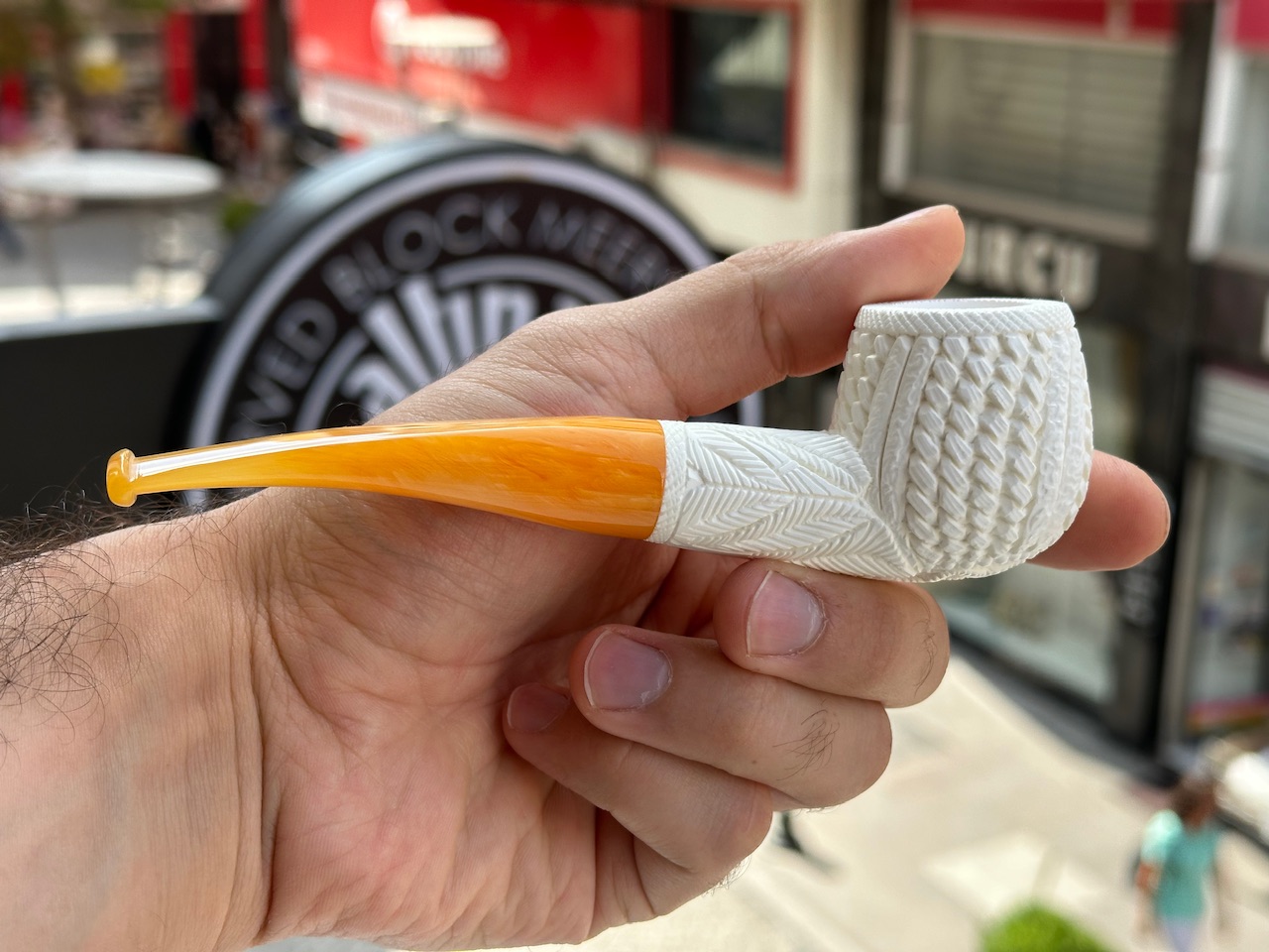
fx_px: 1760
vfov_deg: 30.3
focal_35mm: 48
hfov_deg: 39.7
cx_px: 634
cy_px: 476
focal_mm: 6.86
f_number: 1.78
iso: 64
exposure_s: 1/797
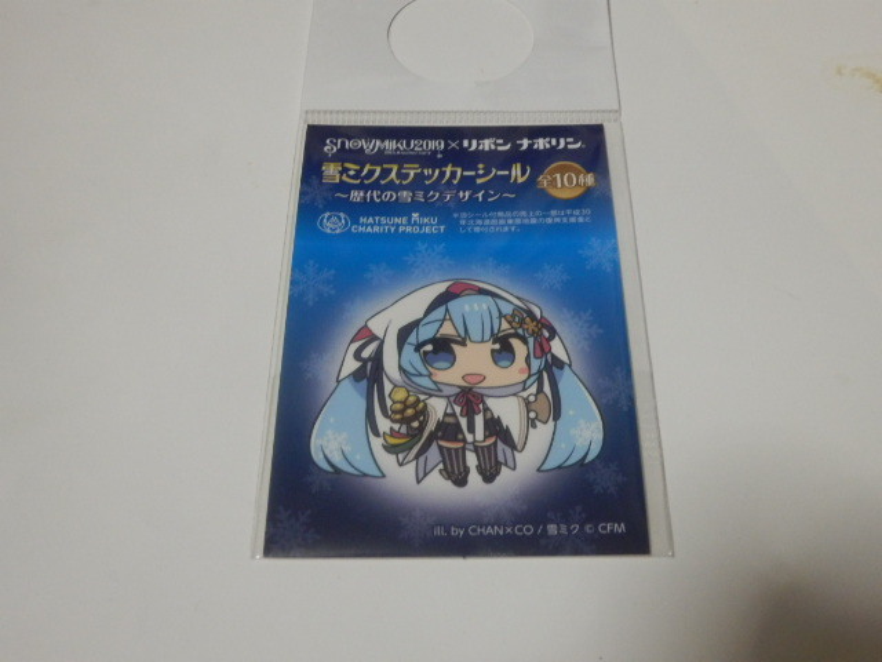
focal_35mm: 44
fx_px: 1121
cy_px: 331
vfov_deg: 32.9
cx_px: 441
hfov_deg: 42.9
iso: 800
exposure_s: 1/30
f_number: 4.2
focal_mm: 7.9
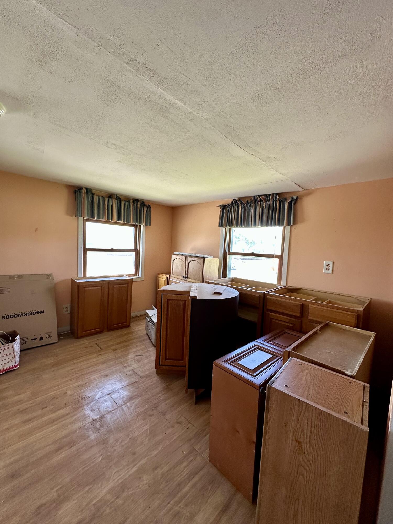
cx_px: 196
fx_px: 212
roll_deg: -2.8
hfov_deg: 85.7
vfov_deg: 102.1
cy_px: 262
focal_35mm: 14
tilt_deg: -3.6
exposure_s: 1/99
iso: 125
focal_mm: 2.22
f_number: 2.2
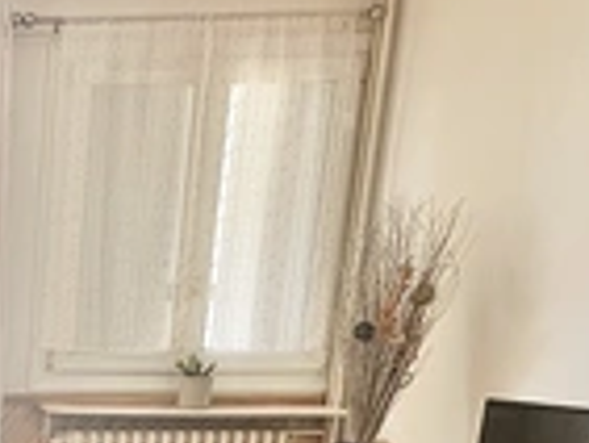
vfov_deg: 24.8
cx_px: -240
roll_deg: +0.1
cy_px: 535
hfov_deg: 27.7
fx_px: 903
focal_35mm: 53
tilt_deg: -12.0
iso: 40
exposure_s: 1/196
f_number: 2.2
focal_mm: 2.22
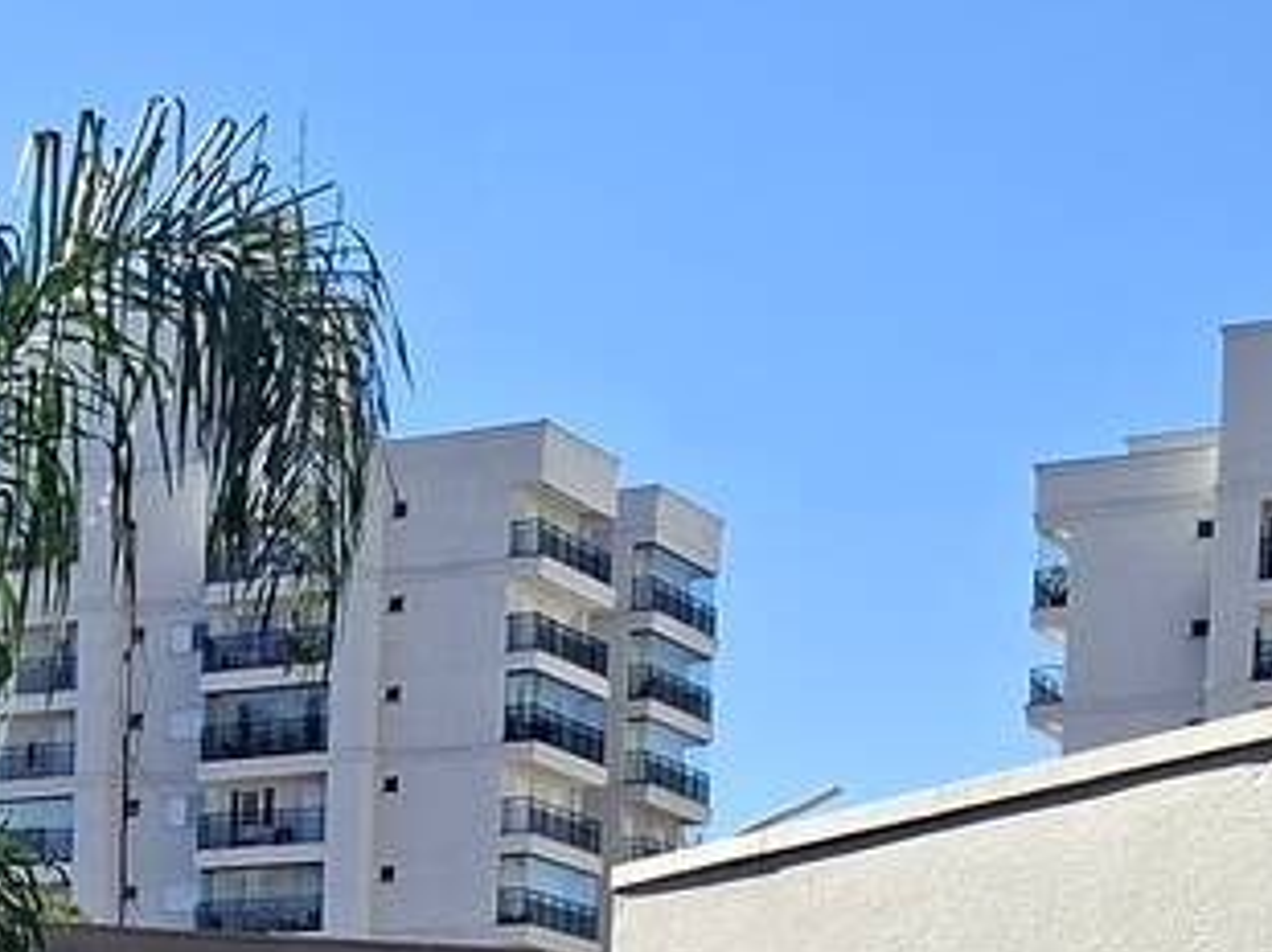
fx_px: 3929
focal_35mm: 107
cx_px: -185
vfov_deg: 12.9
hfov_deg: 17.7
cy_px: 1547
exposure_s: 1/1220
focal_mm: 5.54
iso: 50
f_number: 1.8
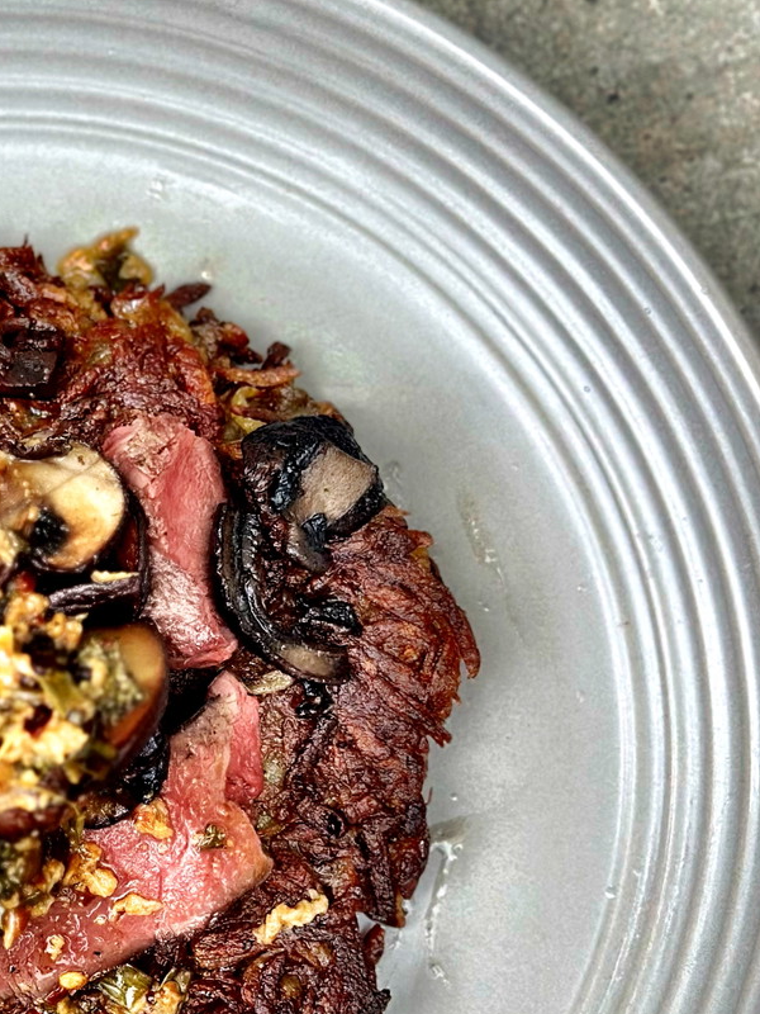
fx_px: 2810
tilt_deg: -84.4
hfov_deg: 15.2
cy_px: 676
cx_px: 53
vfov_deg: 20.4
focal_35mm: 96
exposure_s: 1/484
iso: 80
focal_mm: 6.86
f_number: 1.78
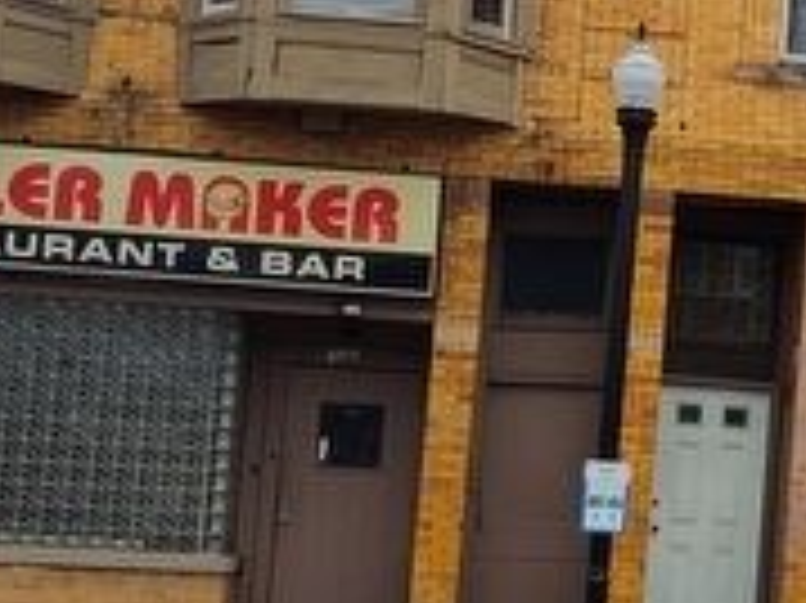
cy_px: 261
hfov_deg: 18.4
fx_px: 2397
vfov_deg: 14.3
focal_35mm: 103
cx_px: 878
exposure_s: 1/982
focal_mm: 5.56
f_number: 1.8
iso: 100
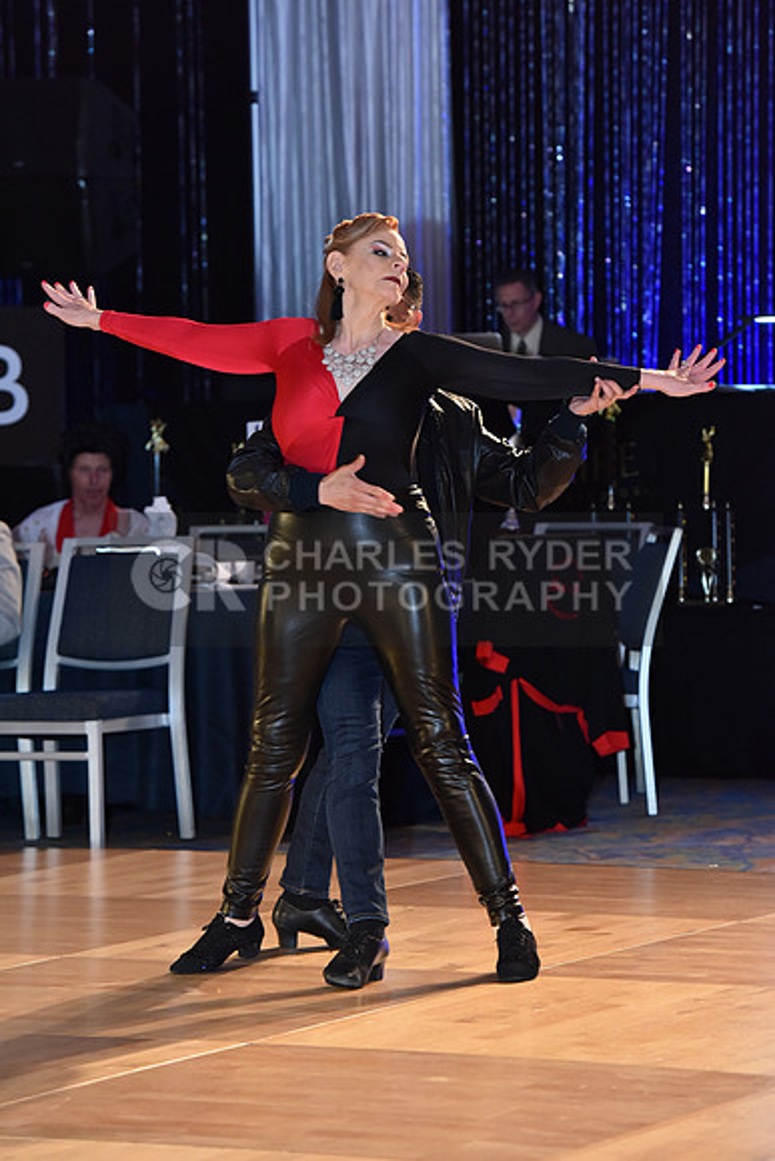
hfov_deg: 9.8
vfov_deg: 14.7
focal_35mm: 140
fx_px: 4518
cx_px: 388
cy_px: 580
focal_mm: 140
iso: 2000
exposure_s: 1/250
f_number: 5
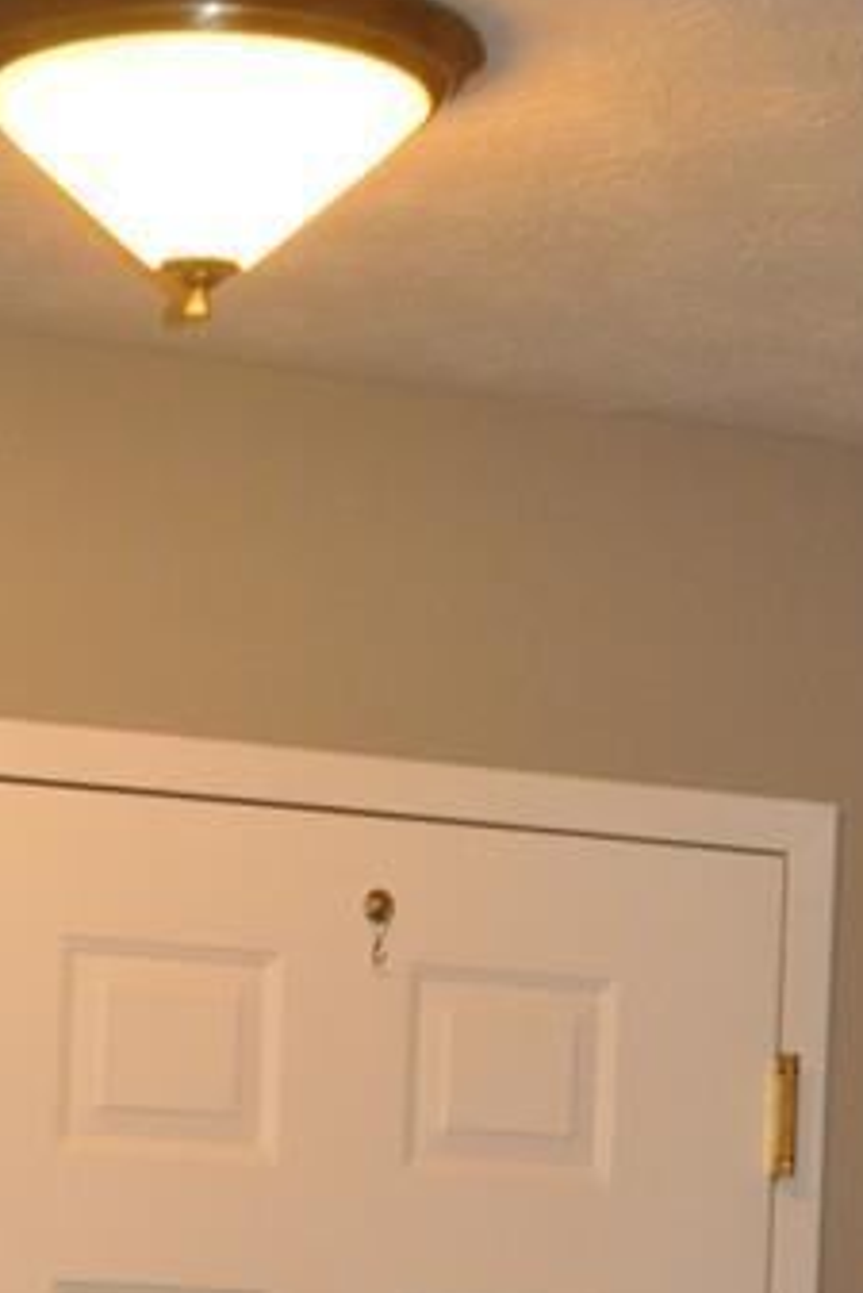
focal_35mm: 120
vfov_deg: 15.6
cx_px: 4
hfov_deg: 11.3
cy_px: 1986
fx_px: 4310
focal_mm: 18
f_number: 3.5
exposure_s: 1/60
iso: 800
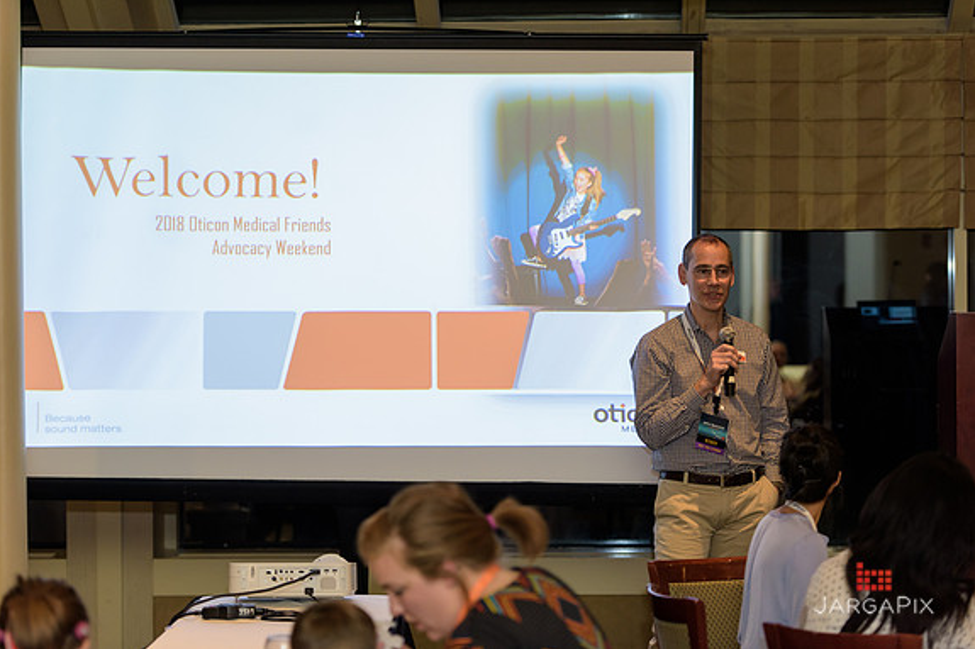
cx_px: 485
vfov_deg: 12.9
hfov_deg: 19.3
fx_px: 2870
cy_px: 323
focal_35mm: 106
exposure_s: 1/125
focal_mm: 105
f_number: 3.2
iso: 1250
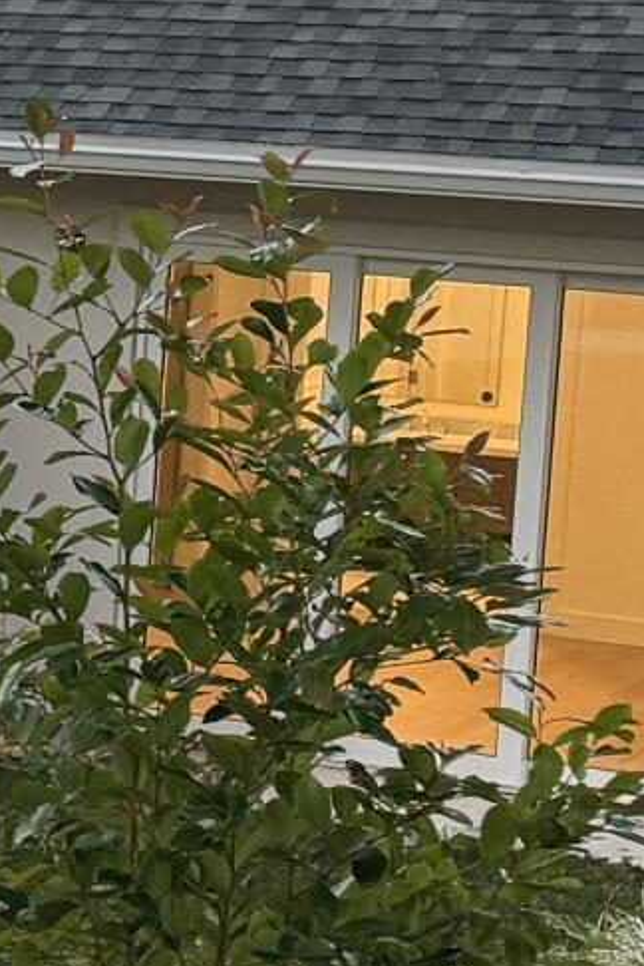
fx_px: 4132
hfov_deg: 7.5
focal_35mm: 154
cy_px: 225
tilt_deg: -4.4
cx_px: -1491
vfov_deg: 13.3
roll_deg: -2.4
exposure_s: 1/60
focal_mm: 6.76
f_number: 1.78
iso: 125
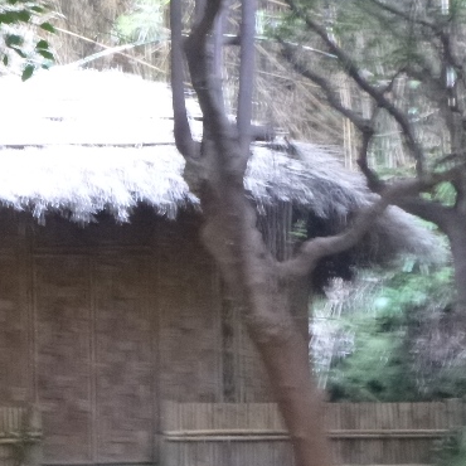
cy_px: 419
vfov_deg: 18.4
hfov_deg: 18.3
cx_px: 19
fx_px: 1416
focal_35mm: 93
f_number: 4.5
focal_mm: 6.8
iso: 500
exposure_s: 1/4
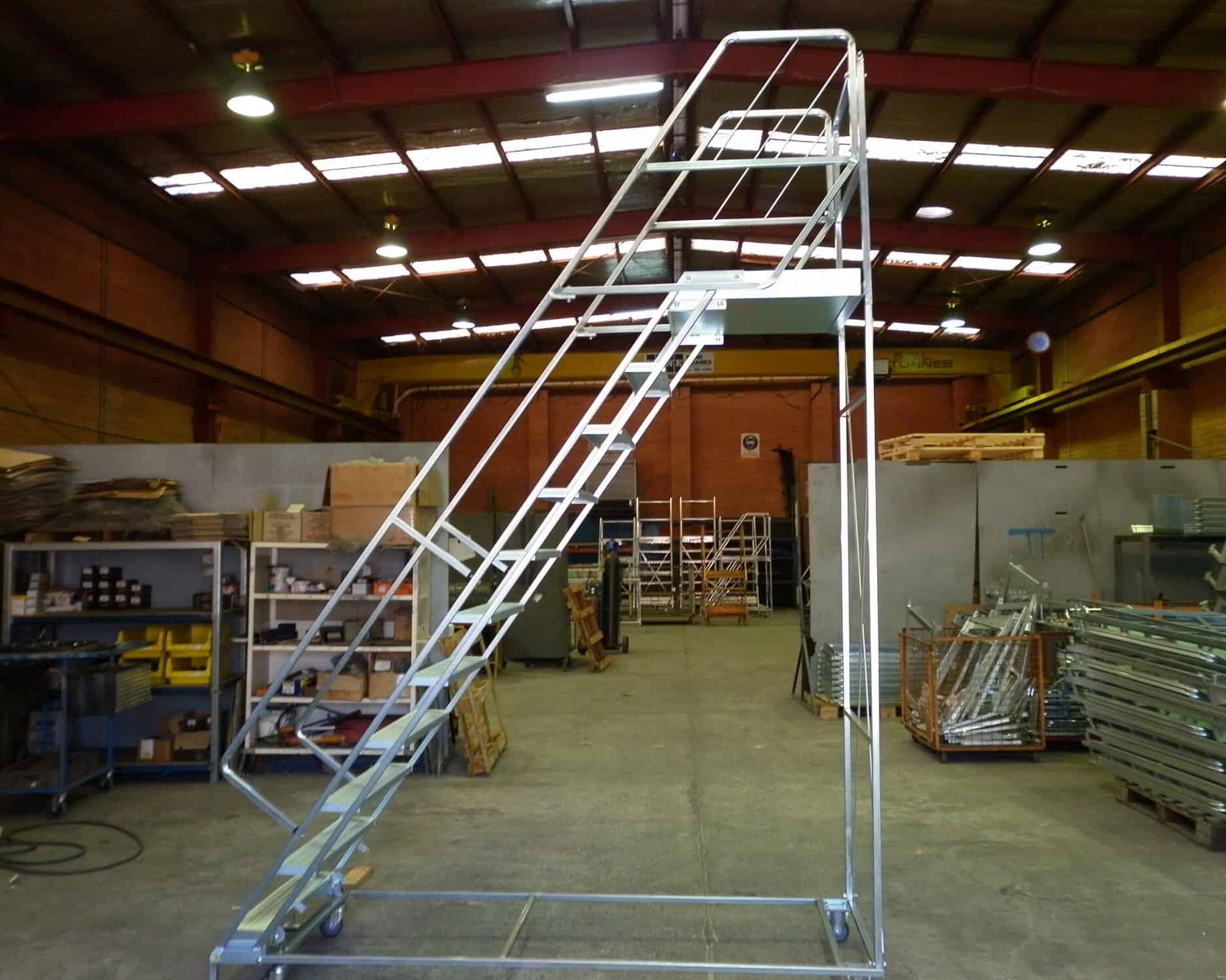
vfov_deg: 48.5
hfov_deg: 58.8
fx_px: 1089
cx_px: 629
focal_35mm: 30
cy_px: 477
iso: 160
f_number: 2.8
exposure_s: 1/30
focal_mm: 5
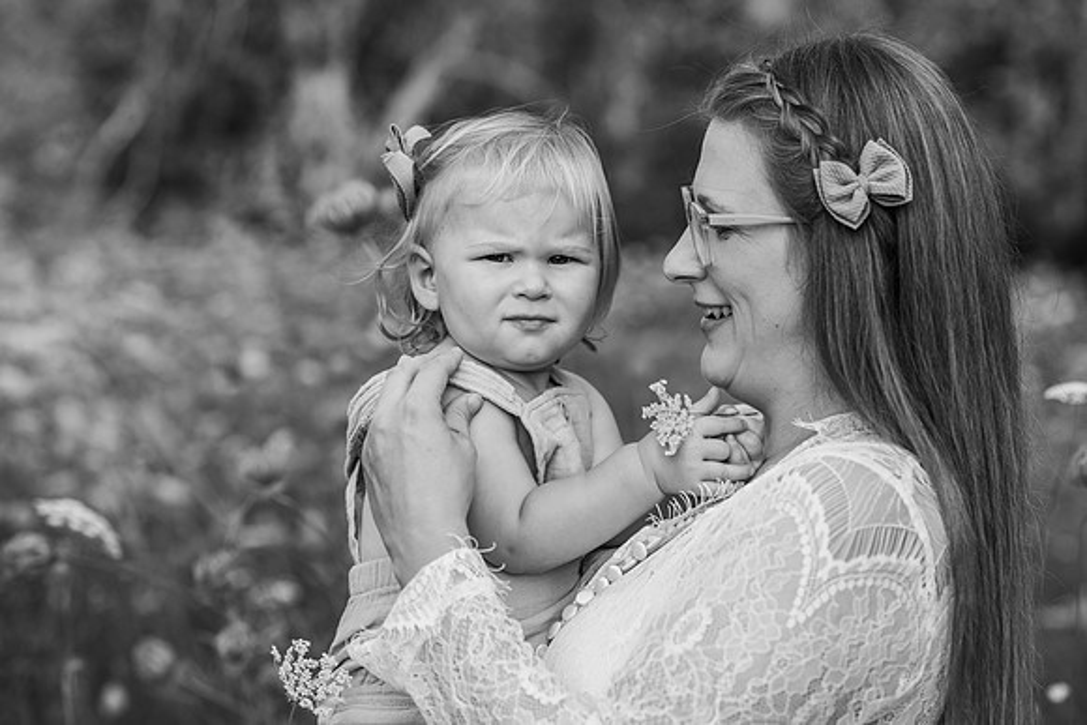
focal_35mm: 85
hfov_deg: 23.9
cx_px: 544
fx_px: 2567
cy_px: 362
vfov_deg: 16.1
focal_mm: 85
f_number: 3.5
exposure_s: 1/1250
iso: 250
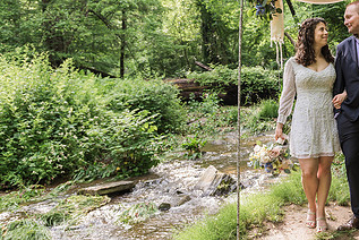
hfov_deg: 41.1
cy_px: 91
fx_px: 449
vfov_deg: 29.8
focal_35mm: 45
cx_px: 304
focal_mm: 24
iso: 200
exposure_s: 1/200
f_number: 4
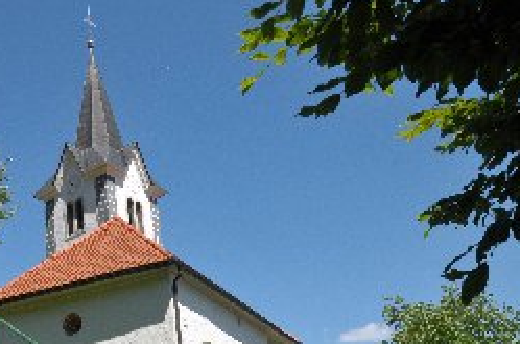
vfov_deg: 30.9
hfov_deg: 43.4
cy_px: 223
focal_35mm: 43
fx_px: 620
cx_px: 105
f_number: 14
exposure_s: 1/250
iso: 400
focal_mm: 16
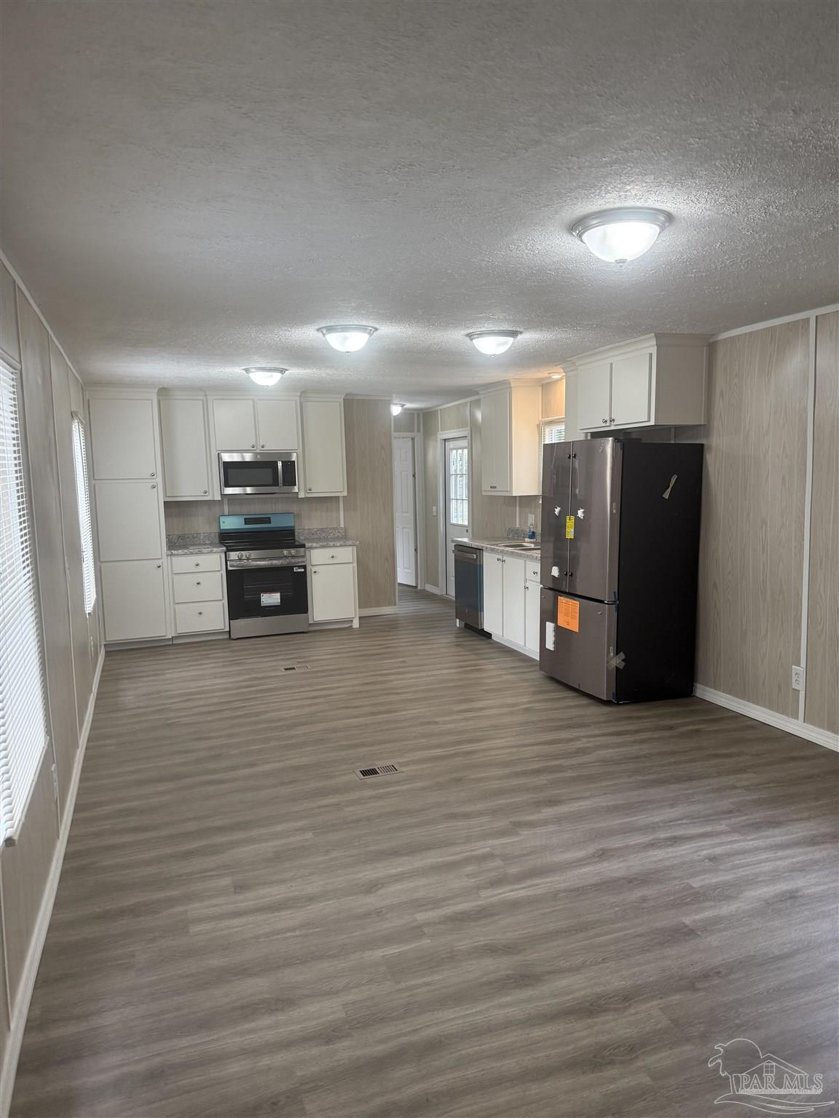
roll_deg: -0.3
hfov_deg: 56.8
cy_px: 559
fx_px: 776
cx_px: 420
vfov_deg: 71.6
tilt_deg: -3.3
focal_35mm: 24
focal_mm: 6.76
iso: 200
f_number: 1.78
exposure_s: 1/120
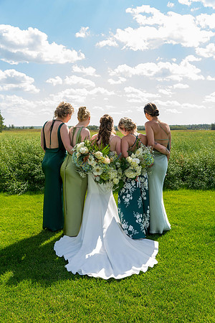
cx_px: 108
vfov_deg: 51.9
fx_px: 331
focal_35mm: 37
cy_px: 162
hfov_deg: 35.9
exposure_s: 1/500
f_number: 5.6
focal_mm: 37
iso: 400
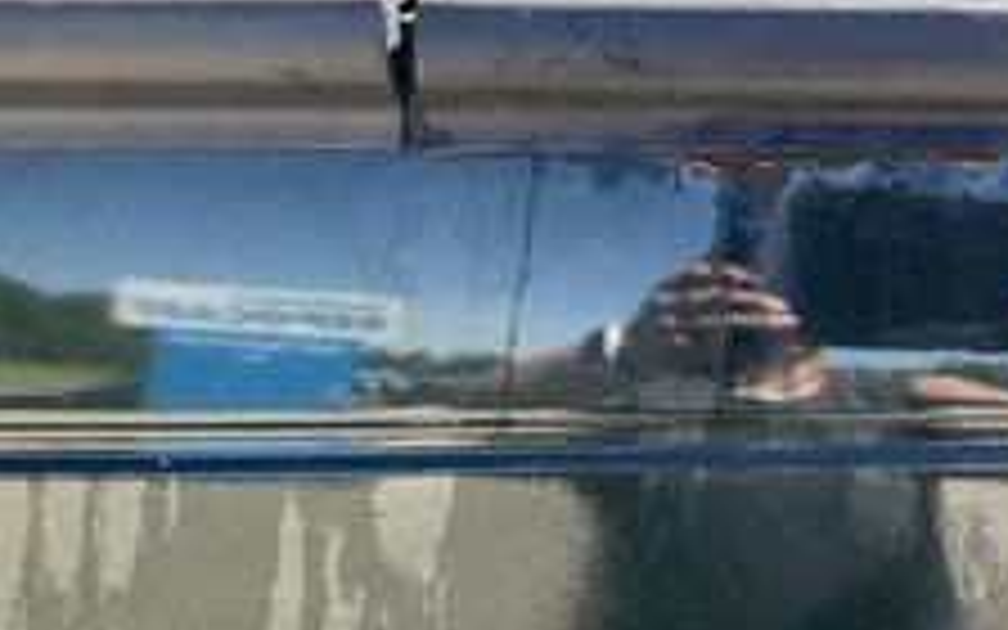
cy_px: 158
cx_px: 819
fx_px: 1511
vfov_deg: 23.3
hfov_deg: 35.6
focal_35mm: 55
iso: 25
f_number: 1.8
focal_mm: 3
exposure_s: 1/219
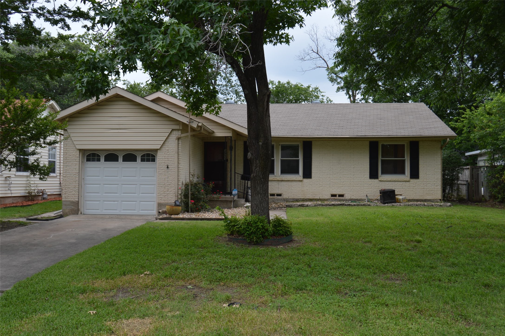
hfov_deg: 53.2
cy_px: 168
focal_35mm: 36
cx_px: 252
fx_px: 505
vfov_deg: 36.8
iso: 100
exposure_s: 1/200
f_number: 7.1
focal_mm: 24
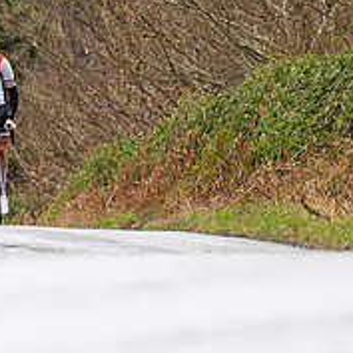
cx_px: -29
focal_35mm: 668
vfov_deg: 2.6
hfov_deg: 2.6
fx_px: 7707
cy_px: 103
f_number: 4
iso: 640
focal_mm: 200
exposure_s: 1/1000
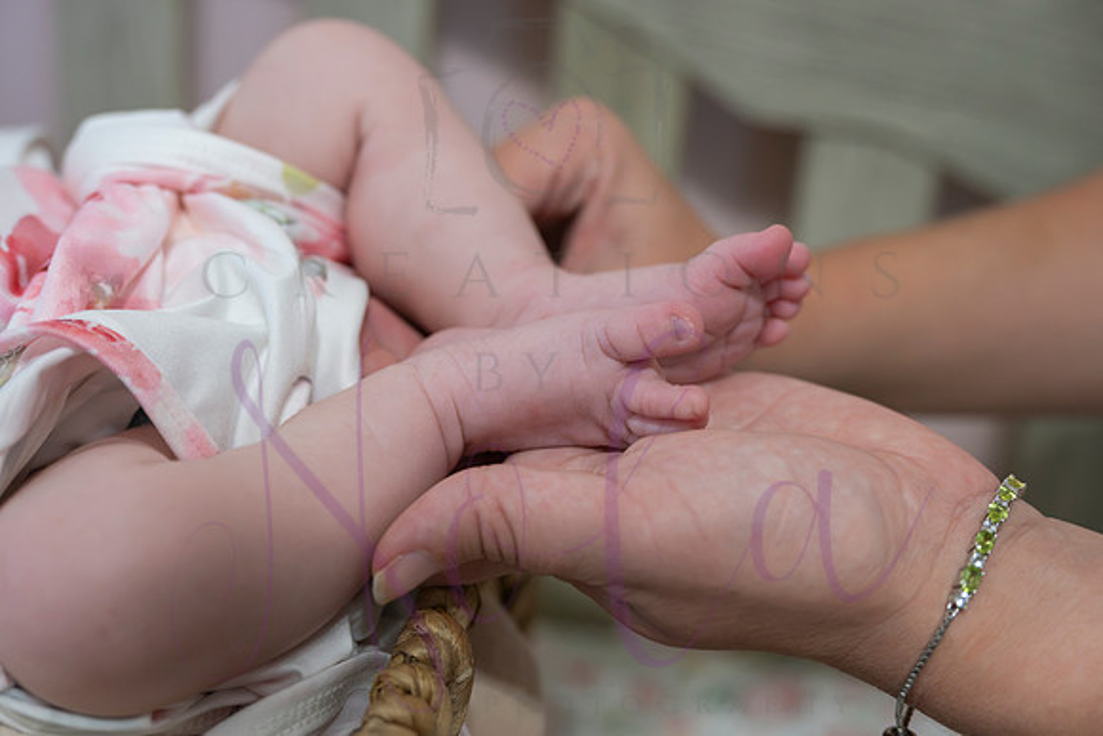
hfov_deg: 36.7
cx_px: 538
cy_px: 359
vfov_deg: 25.0
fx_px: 1662
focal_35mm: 54
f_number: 4
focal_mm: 52
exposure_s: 1/320
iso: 3200
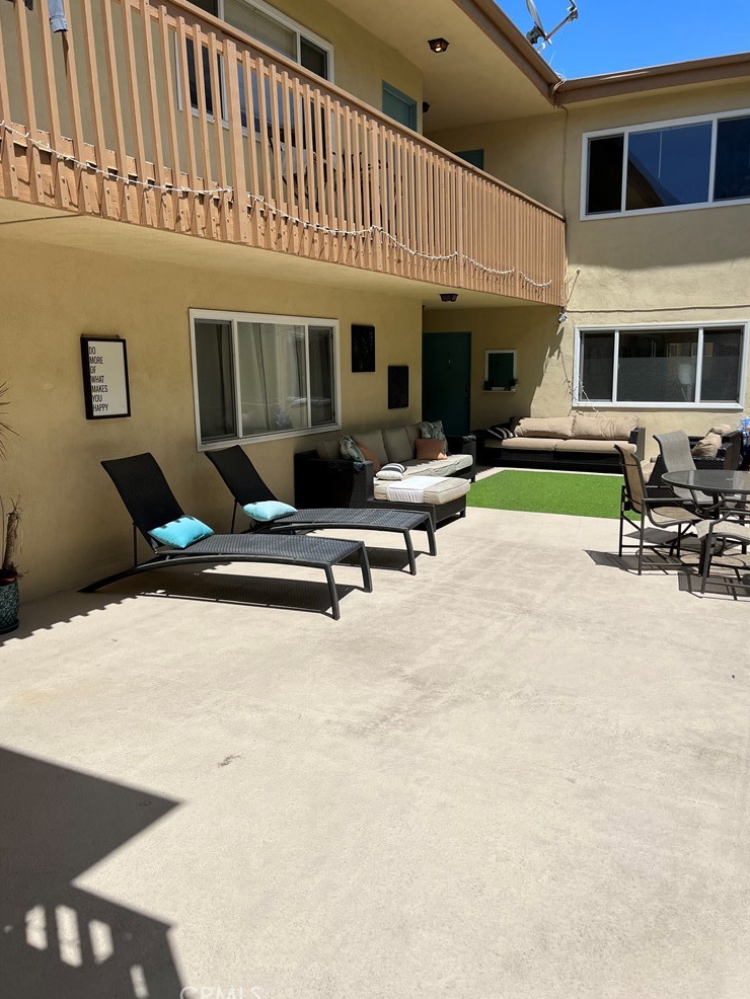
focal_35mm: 27
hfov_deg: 51.4
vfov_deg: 65.3
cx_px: 385
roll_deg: +0.6
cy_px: 491
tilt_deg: -9.8
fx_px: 780
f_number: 1.6
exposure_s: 1/7353
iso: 50
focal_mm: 5.1
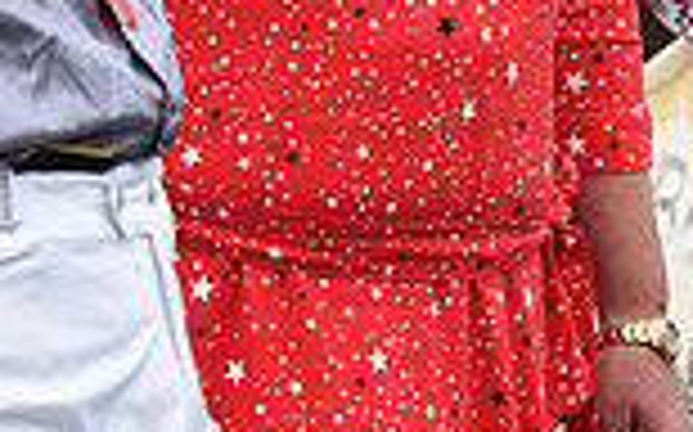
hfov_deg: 2.7
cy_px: -398
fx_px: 14532
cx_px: 356
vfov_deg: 1.7
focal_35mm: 770
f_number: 5.6
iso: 400
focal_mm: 200
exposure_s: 1/800
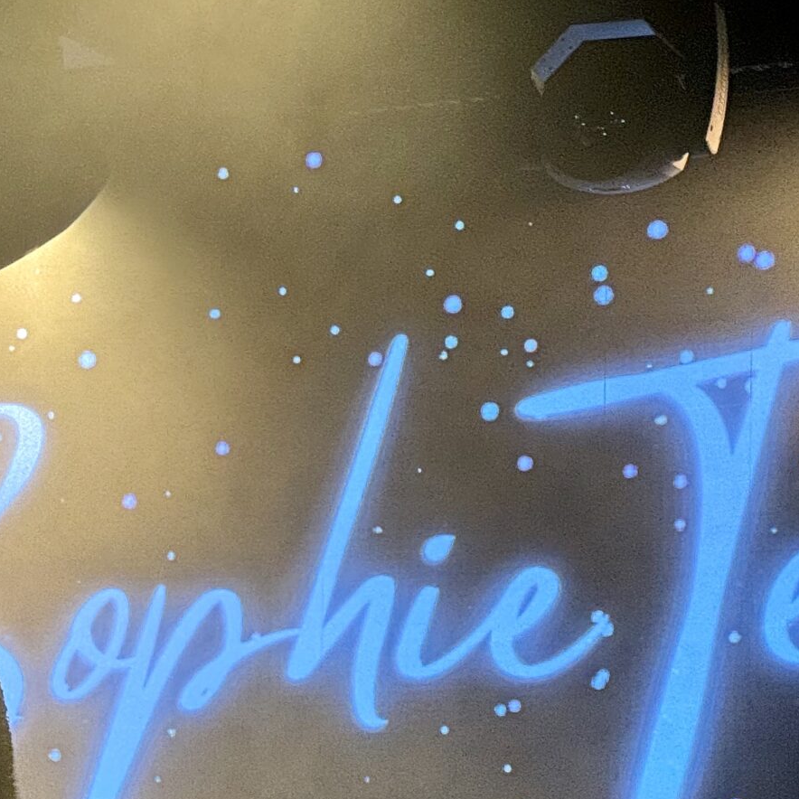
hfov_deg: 8.7
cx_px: -237
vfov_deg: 8.8
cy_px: 834
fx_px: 5144
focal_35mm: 197
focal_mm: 9
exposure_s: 1/60
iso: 250
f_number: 2.8
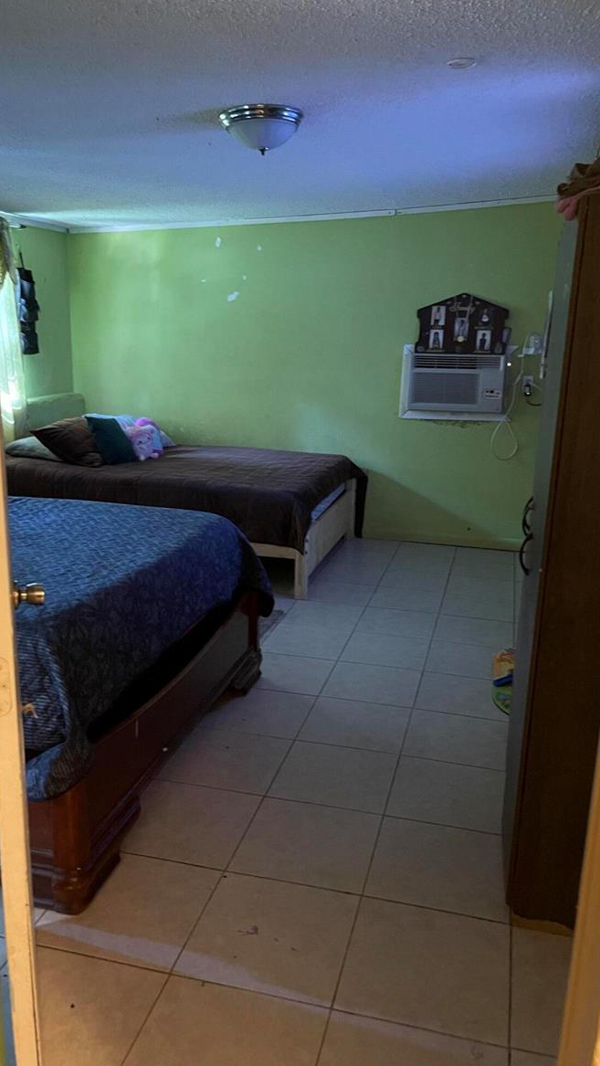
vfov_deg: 67.9
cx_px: 288
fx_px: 791
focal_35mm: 28
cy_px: 542
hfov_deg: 41.5
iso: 640
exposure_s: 1/30
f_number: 1.6
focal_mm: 5.1
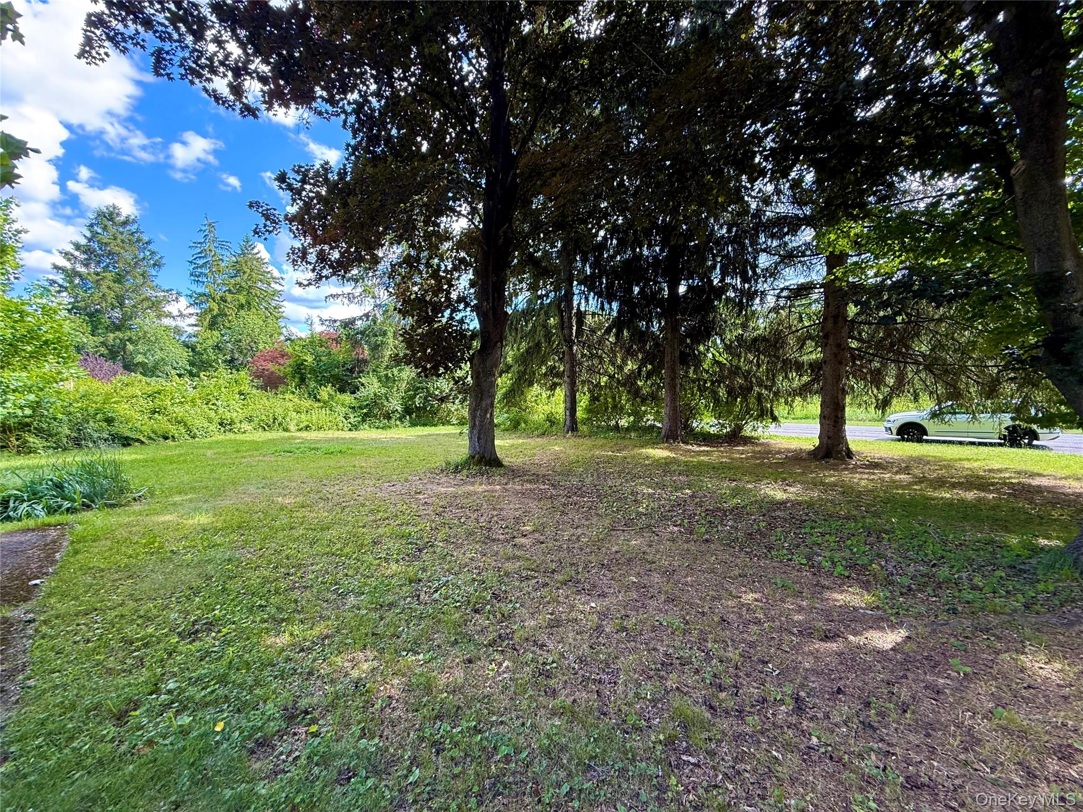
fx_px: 438
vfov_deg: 85.7
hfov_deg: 102.1
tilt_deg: -1.2
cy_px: 406
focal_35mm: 14
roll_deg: -0.4
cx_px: 542
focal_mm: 2.22
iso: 64
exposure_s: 1/121
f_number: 2.2
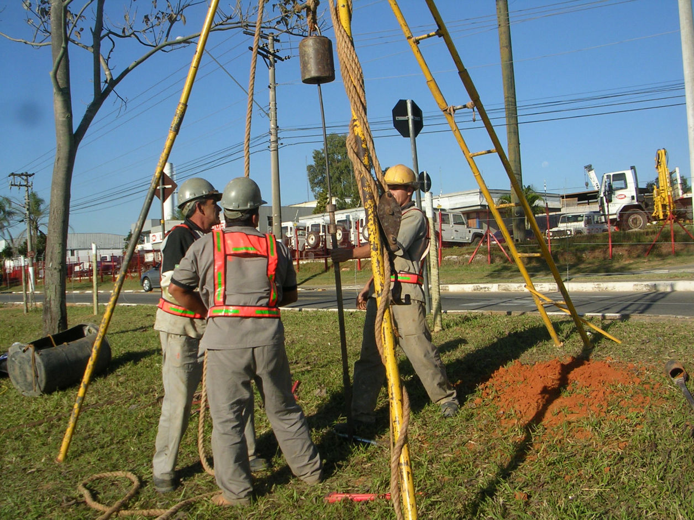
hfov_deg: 49.0
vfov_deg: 37.7
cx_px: 347
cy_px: 260
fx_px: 762
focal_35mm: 38
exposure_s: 1/299
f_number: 5.6
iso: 50
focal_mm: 5.8
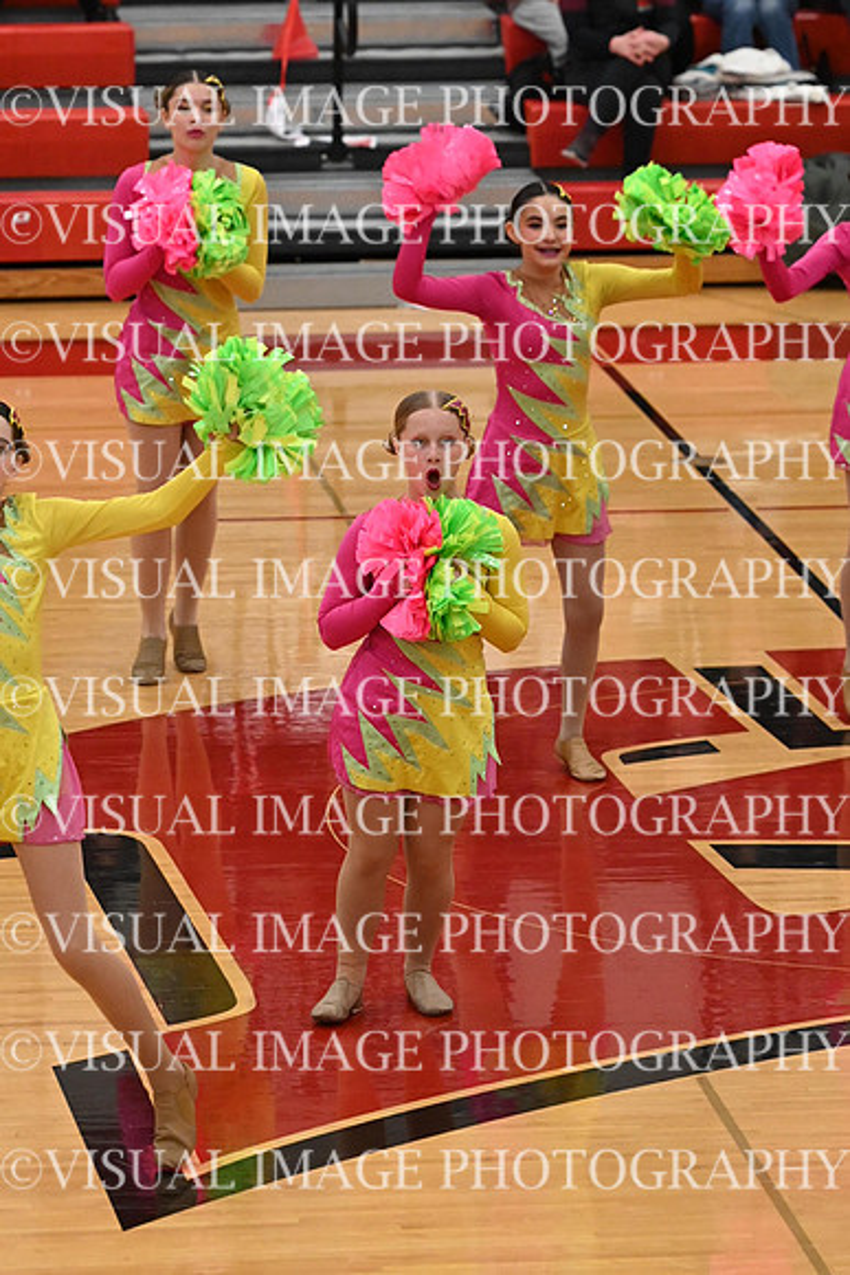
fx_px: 6902
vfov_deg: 10.5
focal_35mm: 195
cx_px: 425
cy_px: 638
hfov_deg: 7.0
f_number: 4
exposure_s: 1/400
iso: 6400
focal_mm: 130
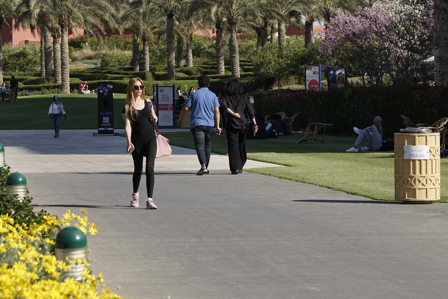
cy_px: 62
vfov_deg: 8.8
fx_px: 1929
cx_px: 233
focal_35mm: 155
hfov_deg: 13.2
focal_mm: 84
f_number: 8
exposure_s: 1/250
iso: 100
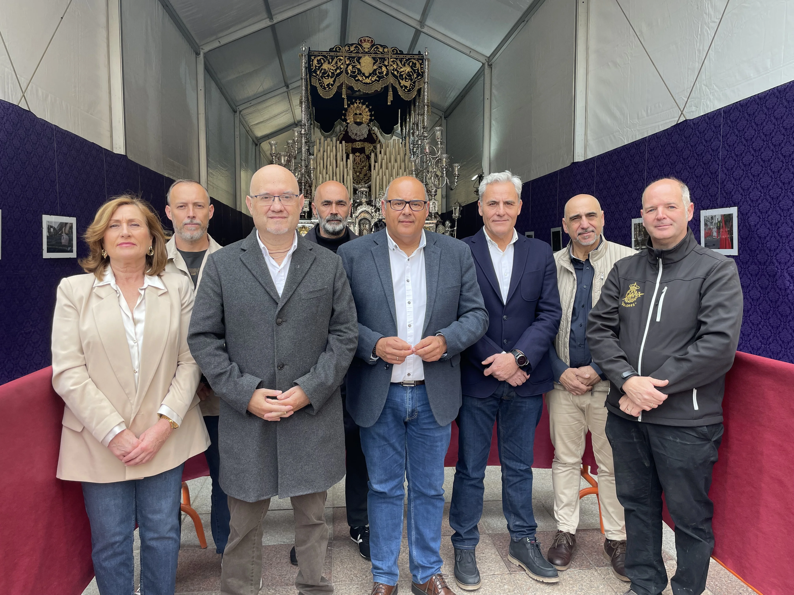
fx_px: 596
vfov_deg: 53.1
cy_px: 298
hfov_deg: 67.3
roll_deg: +0.9
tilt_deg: -3.2
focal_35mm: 26
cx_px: 397
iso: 32
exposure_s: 1/364
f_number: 1.6
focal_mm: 4.2
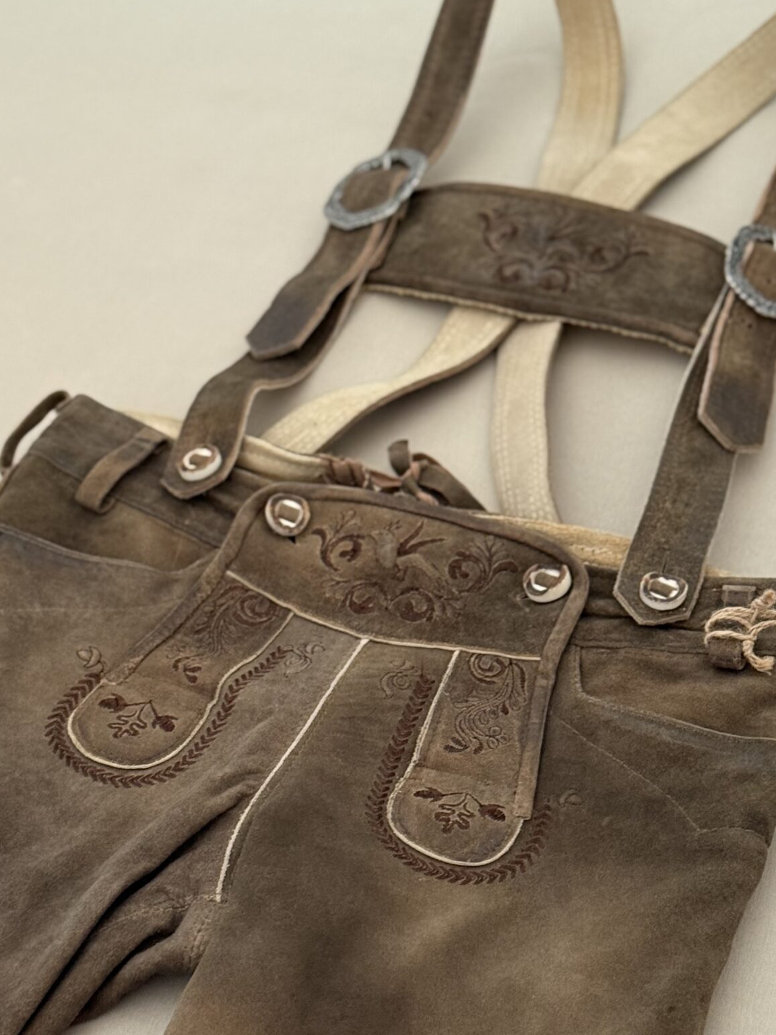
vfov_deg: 24.3
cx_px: 290
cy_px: 714
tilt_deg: -46.3
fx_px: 2391
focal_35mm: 80
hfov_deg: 18.4
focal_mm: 6.76
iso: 250
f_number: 1.78
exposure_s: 1/43
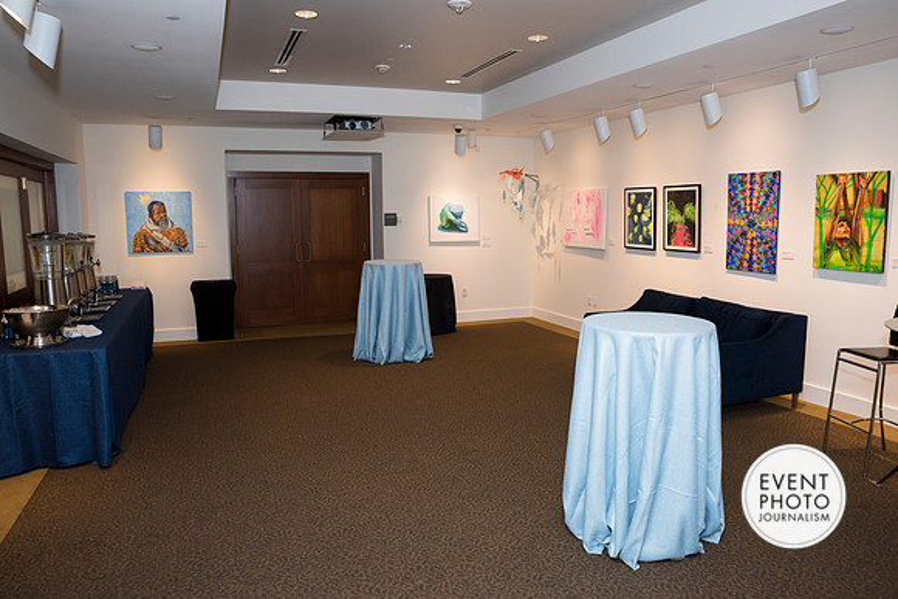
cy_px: 300
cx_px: 466
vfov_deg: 50.7
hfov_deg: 70.7
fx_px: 633
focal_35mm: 25
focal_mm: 24
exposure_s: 1/125
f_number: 5
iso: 800
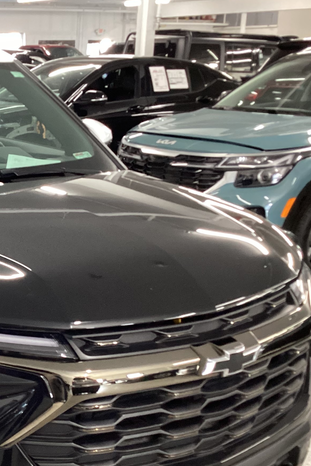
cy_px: 310
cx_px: -45
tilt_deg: -19.2
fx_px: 778
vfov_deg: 33.1
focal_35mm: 60
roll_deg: -0.2
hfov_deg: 21.3
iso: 400
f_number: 2.4
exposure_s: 1/60
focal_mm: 3.3
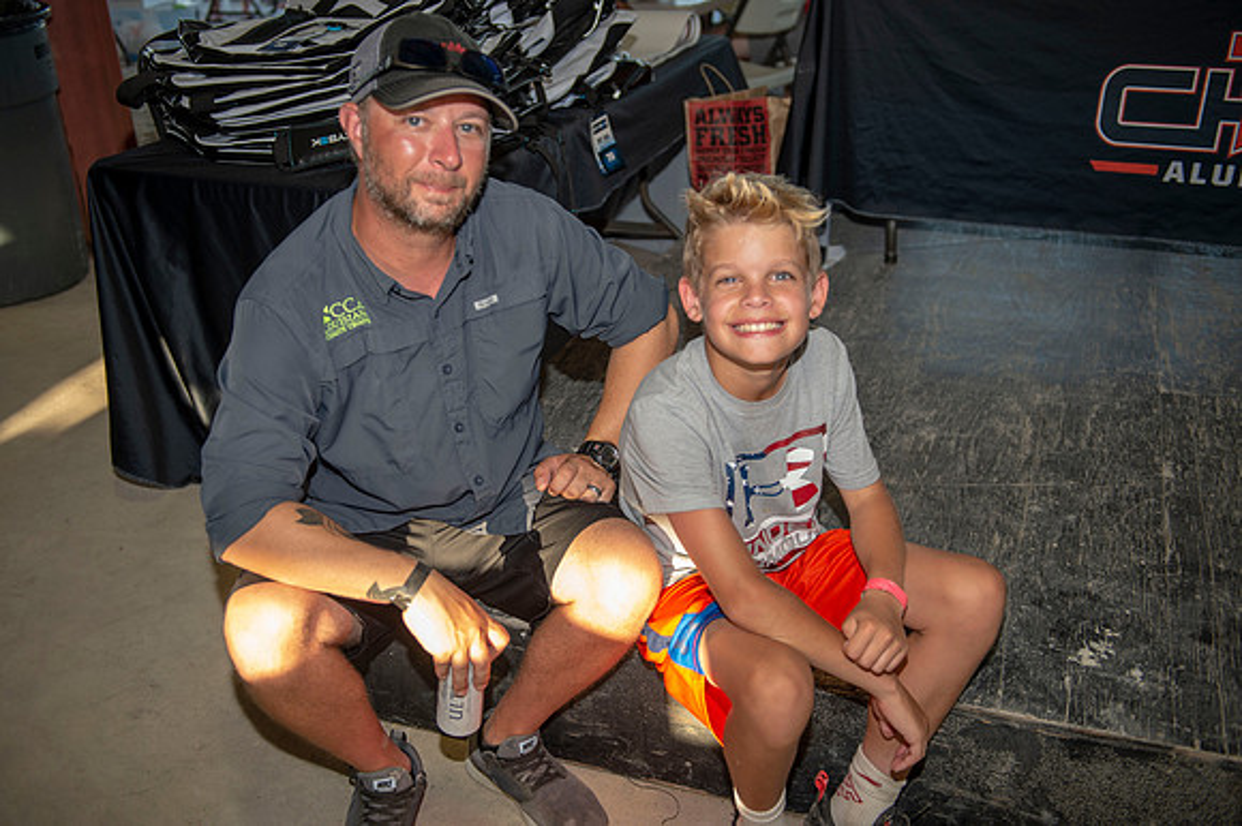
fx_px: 1241
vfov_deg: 36.8
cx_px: 621
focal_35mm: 36
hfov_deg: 53.2
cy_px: 413
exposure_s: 1/100
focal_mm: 36
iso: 100
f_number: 3.2
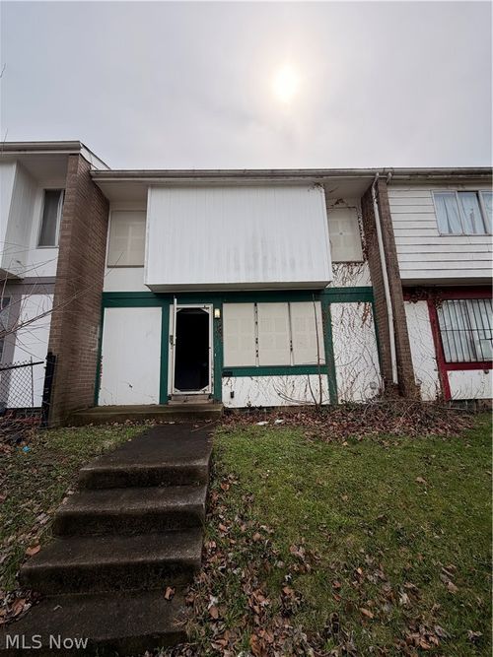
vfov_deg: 102.1
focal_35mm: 14
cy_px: 328
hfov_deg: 85.7
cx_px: 246
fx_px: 266
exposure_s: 1/1017
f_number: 2.2
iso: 20
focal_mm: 2.22
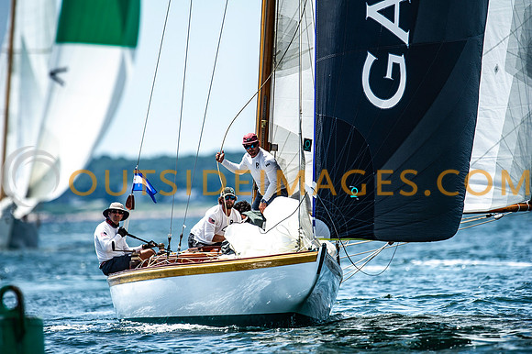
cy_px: 177
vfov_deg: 2.3
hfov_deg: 3.4
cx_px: 266
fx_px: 8898
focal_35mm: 603
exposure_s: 1/2500
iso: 400
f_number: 5
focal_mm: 600
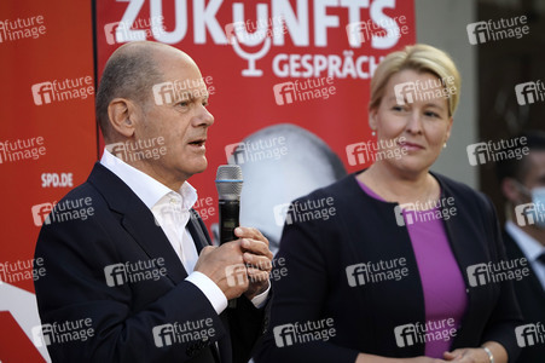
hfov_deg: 8.0
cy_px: 182
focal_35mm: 259
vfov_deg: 5.3
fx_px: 3918
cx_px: 272
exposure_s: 1/400
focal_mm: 259
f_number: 5.6
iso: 1600
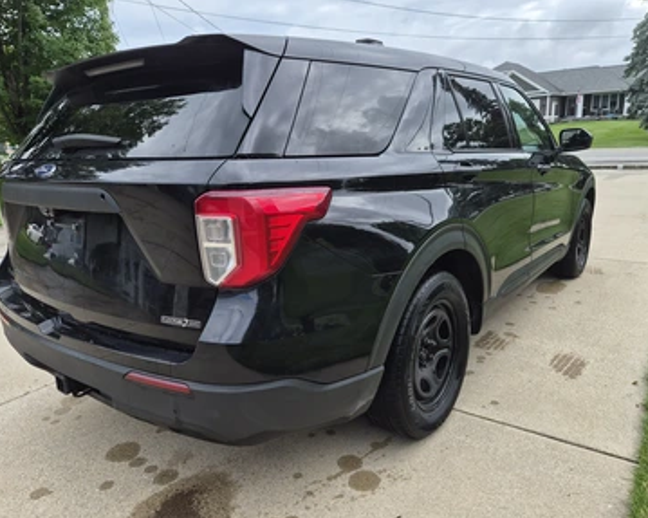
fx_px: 479
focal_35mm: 25
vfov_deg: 56.8
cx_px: 336
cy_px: 269
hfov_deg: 68.1
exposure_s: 1/2080
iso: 80
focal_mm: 5.4
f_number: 1.8
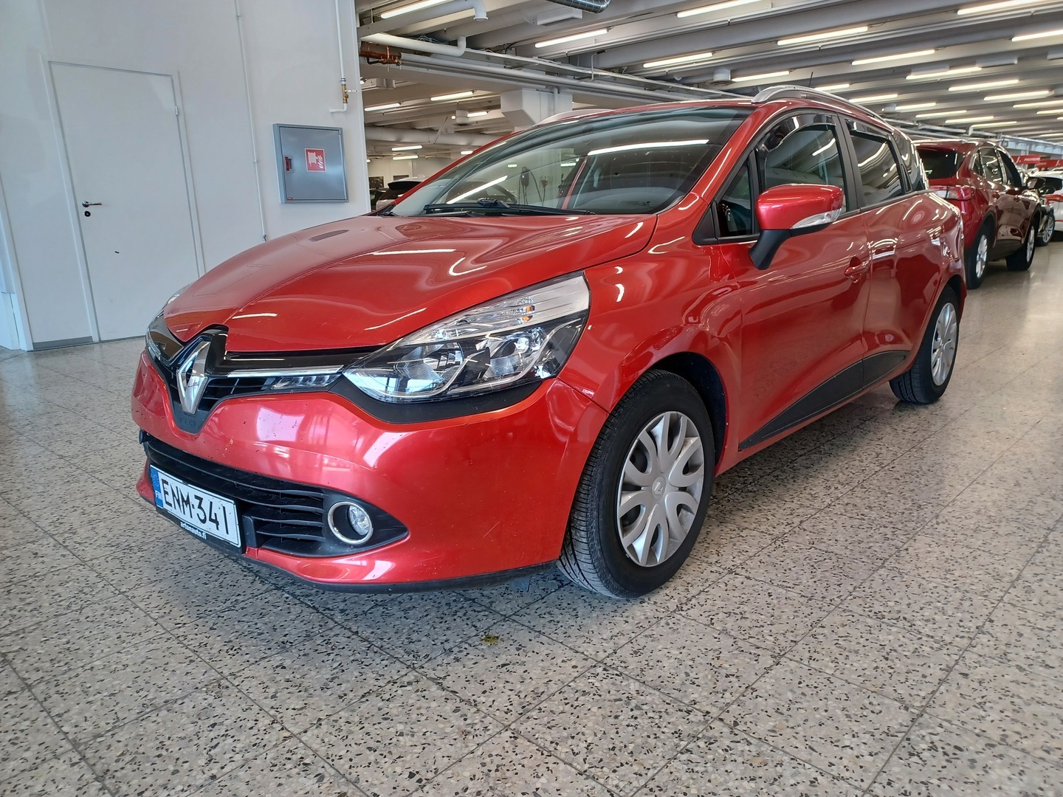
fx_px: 768
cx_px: 532
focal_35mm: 25
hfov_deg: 69.4
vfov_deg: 54.9
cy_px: 398
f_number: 1.8
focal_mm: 4.6
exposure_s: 1/50
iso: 125
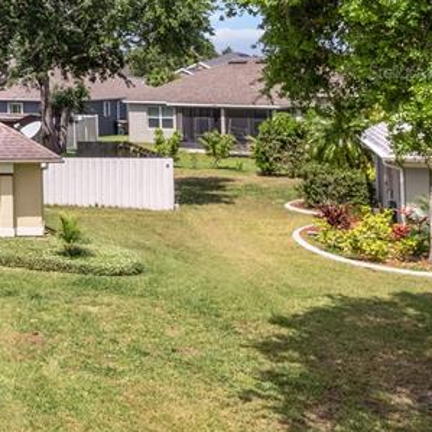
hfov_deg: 20.9
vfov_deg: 26.3
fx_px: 904
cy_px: 72
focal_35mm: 64
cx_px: -289
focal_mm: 8.38
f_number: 2.8
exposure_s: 1/60
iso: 100
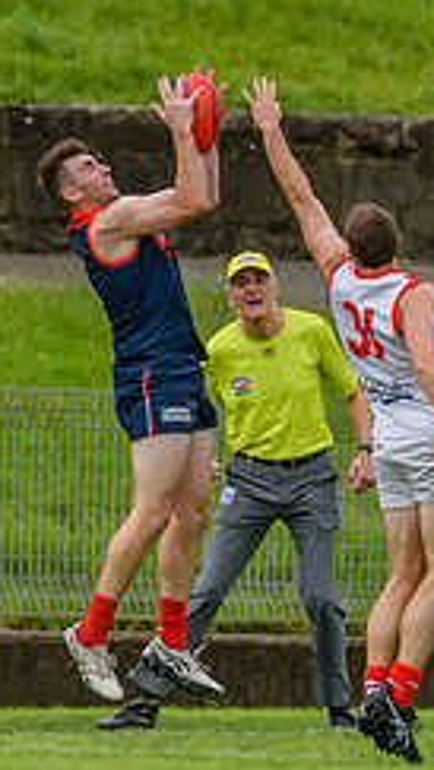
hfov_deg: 1.0
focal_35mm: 1221
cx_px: 459
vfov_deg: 1.8
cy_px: 255
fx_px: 24937
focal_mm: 420
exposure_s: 1/2500
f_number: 5.6
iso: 800
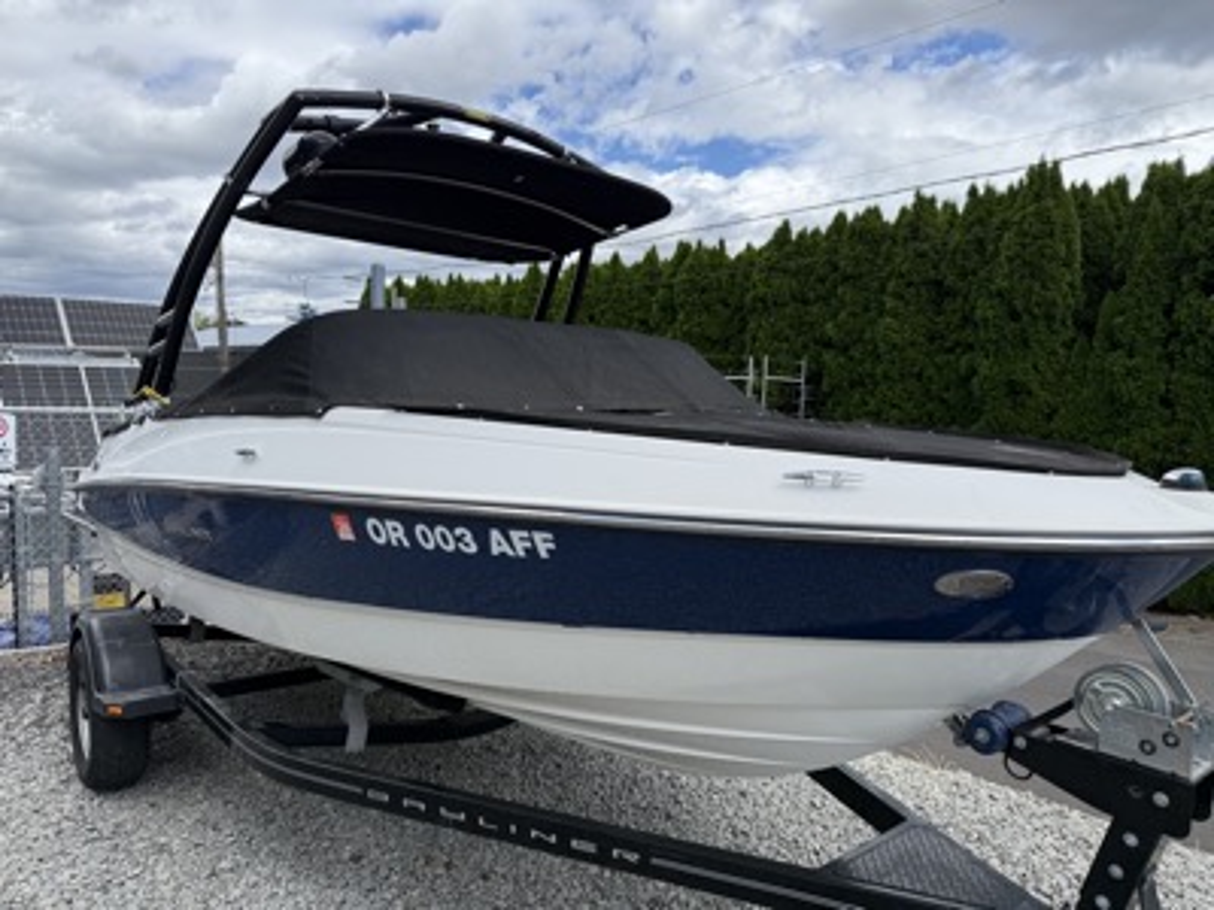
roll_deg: -1.8
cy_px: 455
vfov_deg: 56.8
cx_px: 607
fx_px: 842
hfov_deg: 71.6
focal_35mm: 24
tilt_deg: -4.7
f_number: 1.78
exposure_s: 1/3953
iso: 80
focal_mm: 6.76
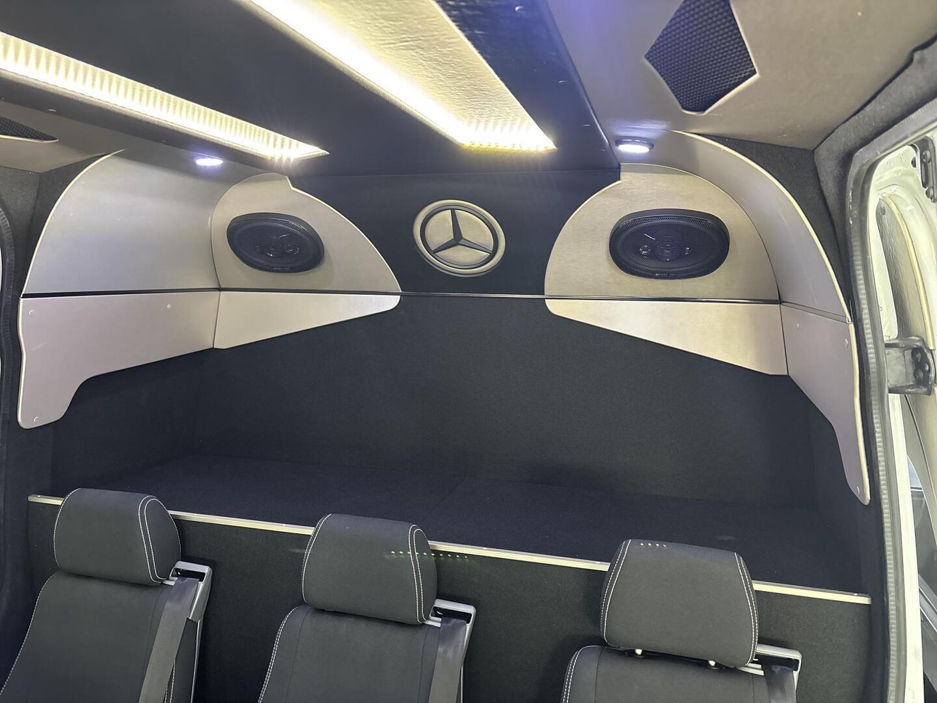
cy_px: 352
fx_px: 704
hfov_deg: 67.3
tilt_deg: -4.7
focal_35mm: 26
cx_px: 468
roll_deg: -1.2
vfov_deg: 53.1
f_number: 1.6
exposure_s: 1/50
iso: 400
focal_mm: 5.96
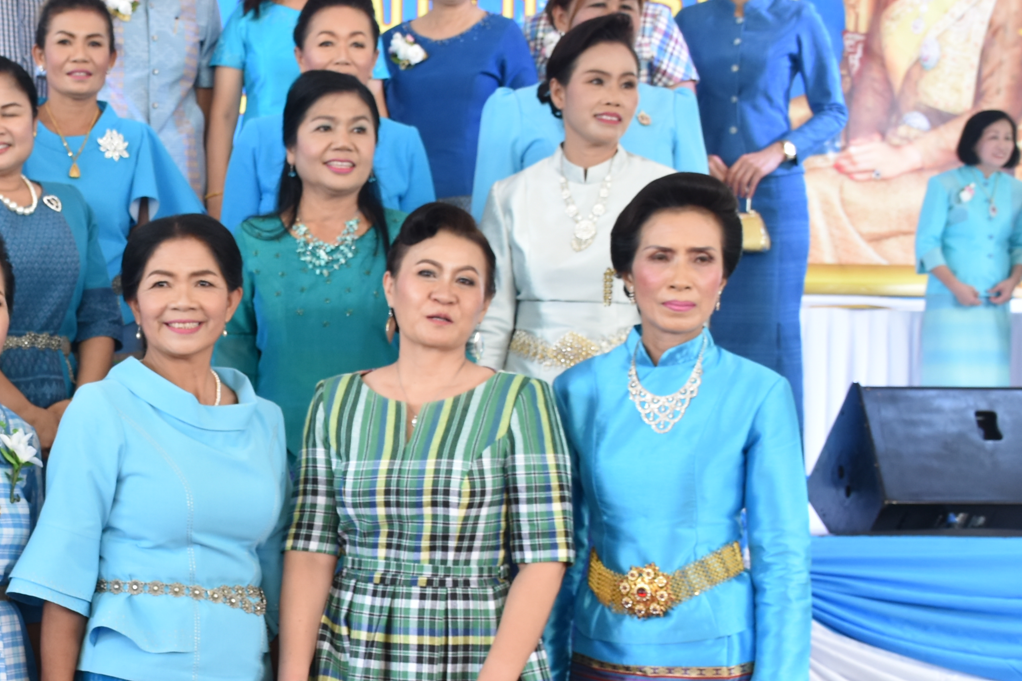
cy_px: 514
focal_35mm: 81
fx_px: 2304
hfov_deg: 24.4
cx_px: 135
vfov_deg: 16.7
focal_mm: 23
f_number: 4.5
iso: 400
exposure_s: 1/80
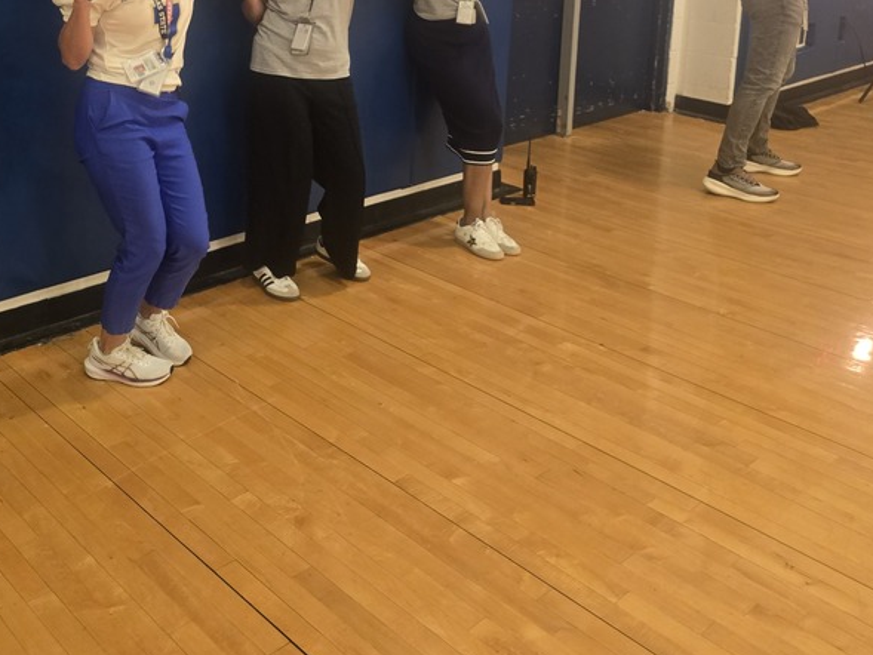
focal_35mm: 40
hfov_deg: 46.4
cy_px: 70
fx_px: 1009
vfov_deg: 34.1
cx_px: 335
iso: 400
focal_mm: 6.3
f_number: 1.7
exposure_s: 1/120
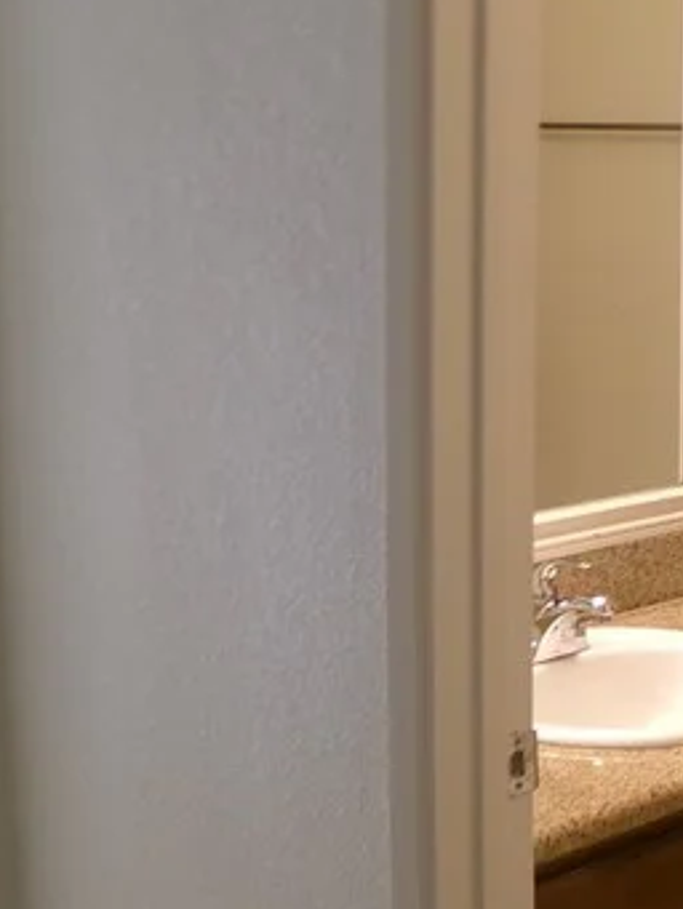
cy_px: 581
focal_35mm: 72
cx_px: 859
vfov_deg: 26.9
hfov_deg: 19.1
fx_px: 1893
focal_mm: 4.3
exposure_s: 1/18
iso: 200
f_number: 3.7
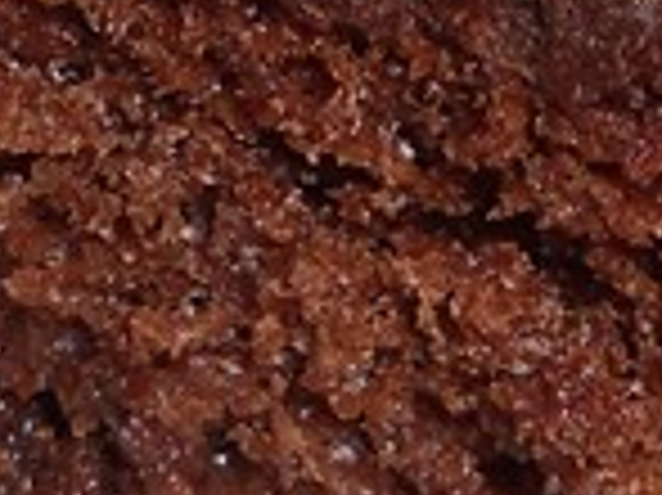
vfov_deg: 7.3
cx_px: 874
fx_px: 3860
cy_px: 569
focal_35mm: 202
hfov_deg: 9.6
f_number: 9.2
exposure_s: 1/40
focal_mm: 6.7
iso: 80
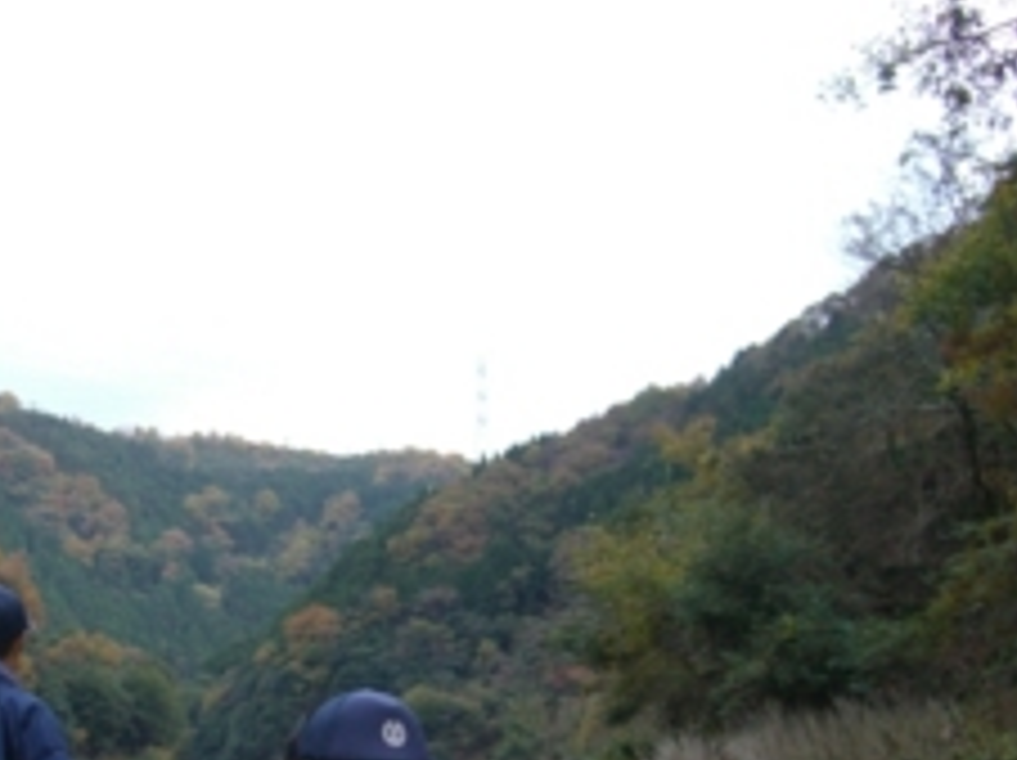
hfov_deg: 32.4
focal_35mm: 59
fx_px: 1732
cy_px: 555
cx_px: 315
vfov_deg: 24.5
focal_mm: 7.9
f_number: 2.8
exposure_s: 1/100
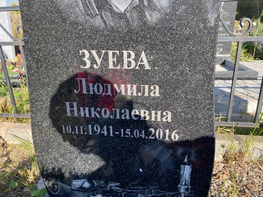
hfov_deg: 67.3
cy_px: 98
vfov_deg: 53.1
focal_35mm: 26
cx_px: 132
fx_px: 198
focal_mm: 4.25
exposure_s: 1/534
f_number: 1.8
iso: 32
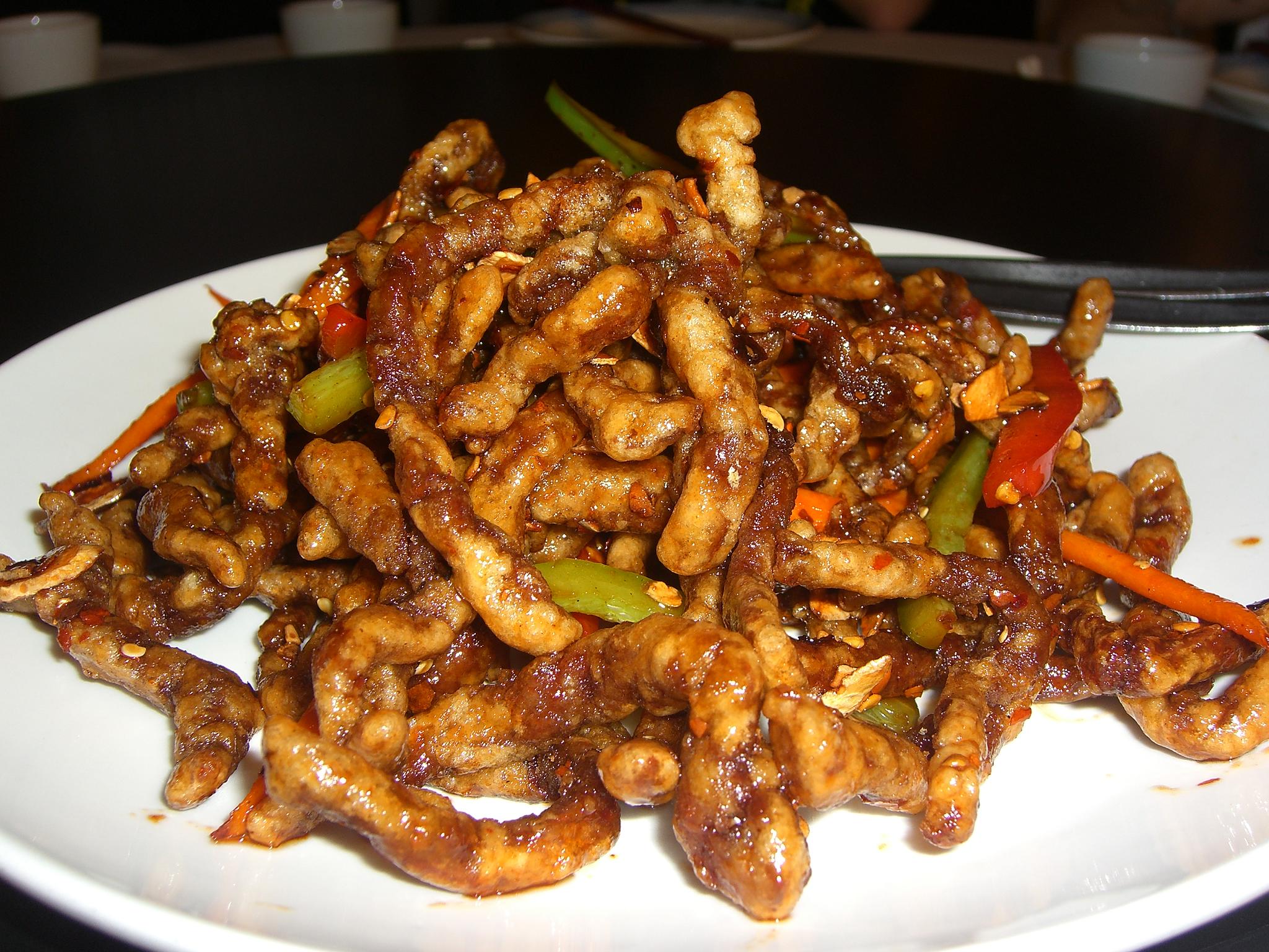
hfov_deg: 49.0
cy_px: 476
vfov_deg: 37.7
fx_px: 1393
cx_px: 634
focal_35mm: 38
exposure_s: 1/30
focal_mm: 7.9
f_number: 4
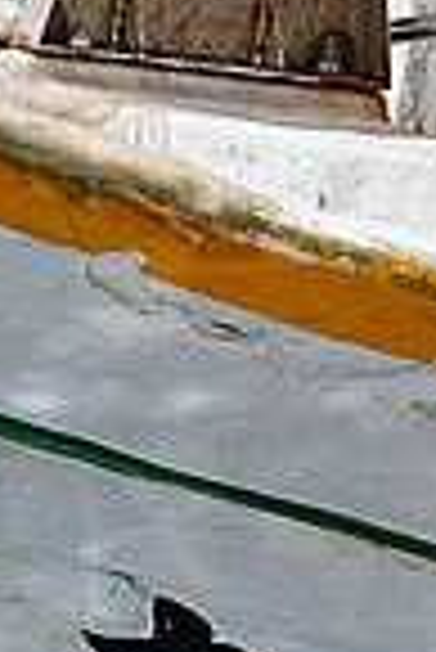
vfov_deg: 0.6
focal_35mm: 3217
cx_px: -157
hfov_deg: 0.4
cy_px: 234
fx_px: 58299
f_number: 6.3
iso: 160
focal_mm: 600
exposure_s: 1/500
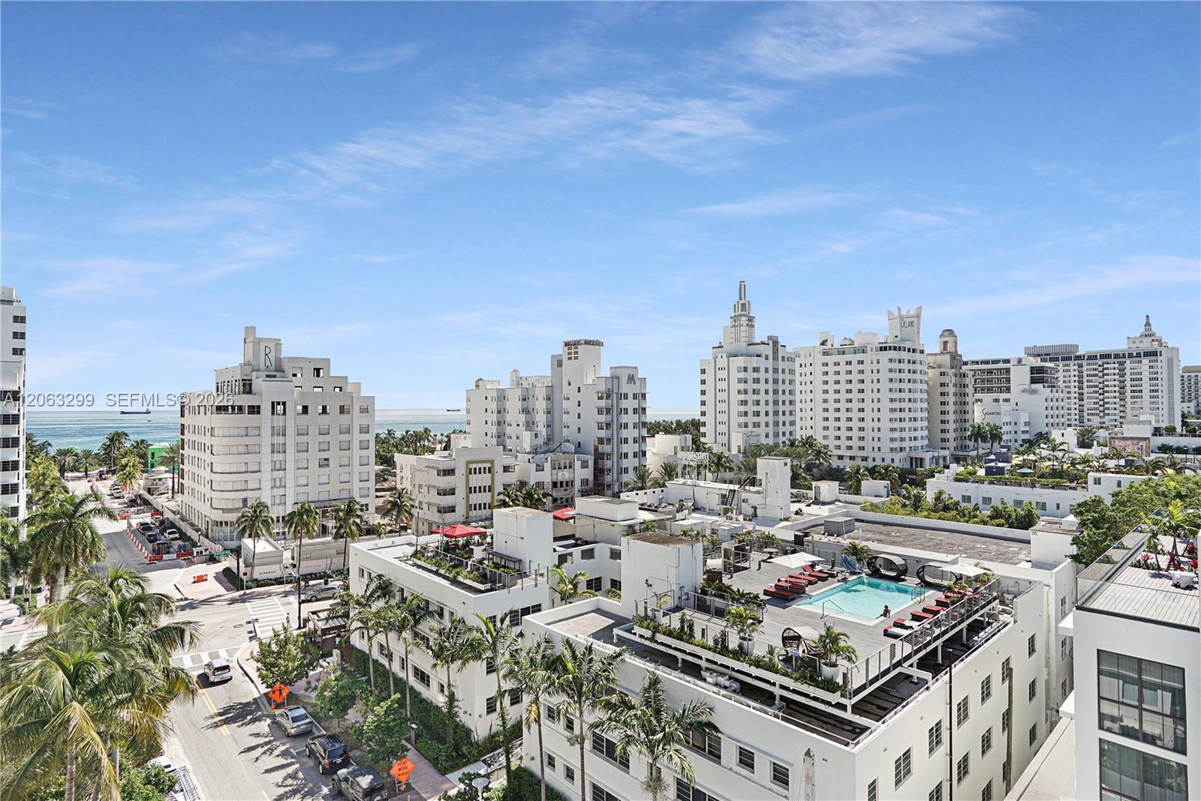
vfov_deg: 67.4
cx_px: 600
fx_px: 601
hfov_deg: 90.0
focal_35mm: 18
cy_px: 400
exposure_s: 1/320
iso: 64
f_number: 5
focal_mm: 18
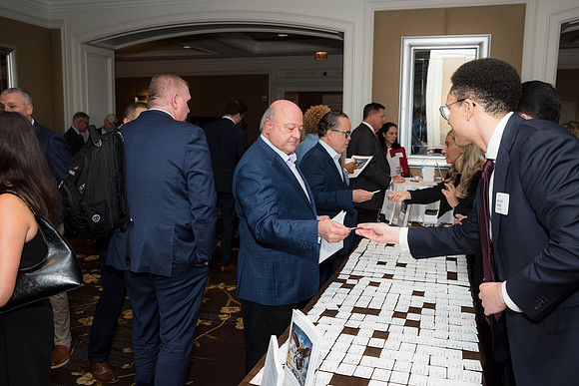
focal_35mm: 32
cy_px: 193
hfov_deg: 58.7
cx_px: 290
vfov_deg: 41.1
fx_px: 515
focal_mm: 32
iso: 800
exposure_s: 1/125
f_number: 5.6
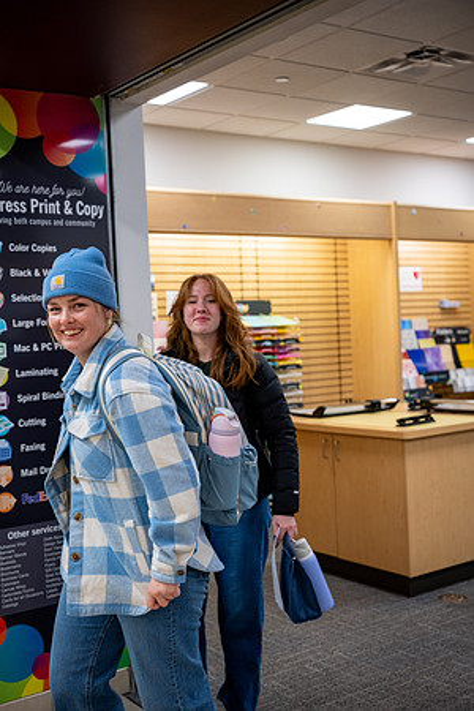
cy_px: 356
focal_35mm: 42
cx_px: 237
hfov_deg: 31.9
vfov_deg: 46.4
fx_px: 829
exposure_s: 1/250
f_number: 3.2
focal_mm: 42
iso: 640
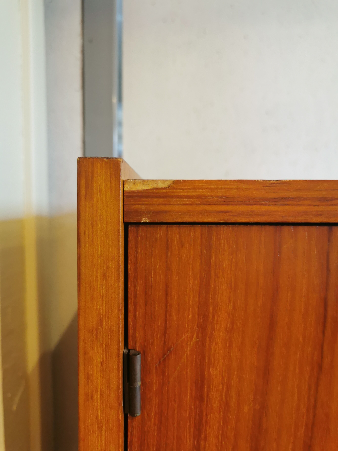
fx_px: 352
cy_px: 226
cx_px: 169
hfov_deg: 51.4
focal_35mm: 27
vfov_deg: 65.3
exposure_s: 1/50
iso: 160
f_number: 1.8
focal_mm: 5.58
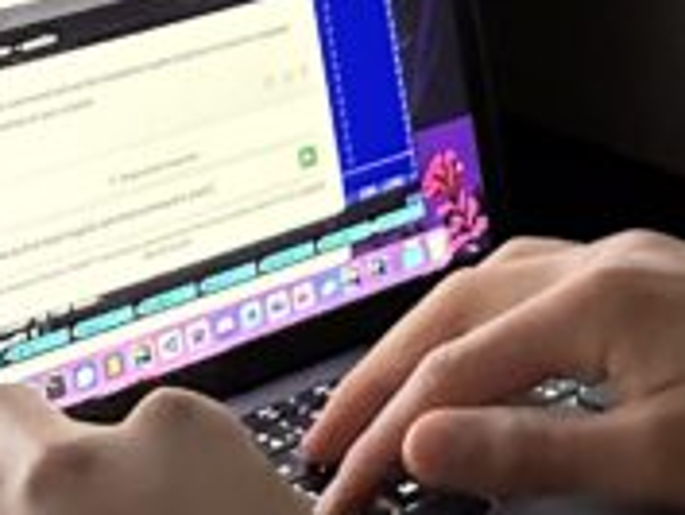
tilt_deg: -5.1
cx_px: 1130
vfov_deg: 9.9
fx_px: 2752
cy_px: -538
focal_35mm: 139
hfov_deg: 13.1
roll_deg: +0.9
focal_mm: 6.86
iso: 1000
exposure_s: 1/25
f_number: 1.78
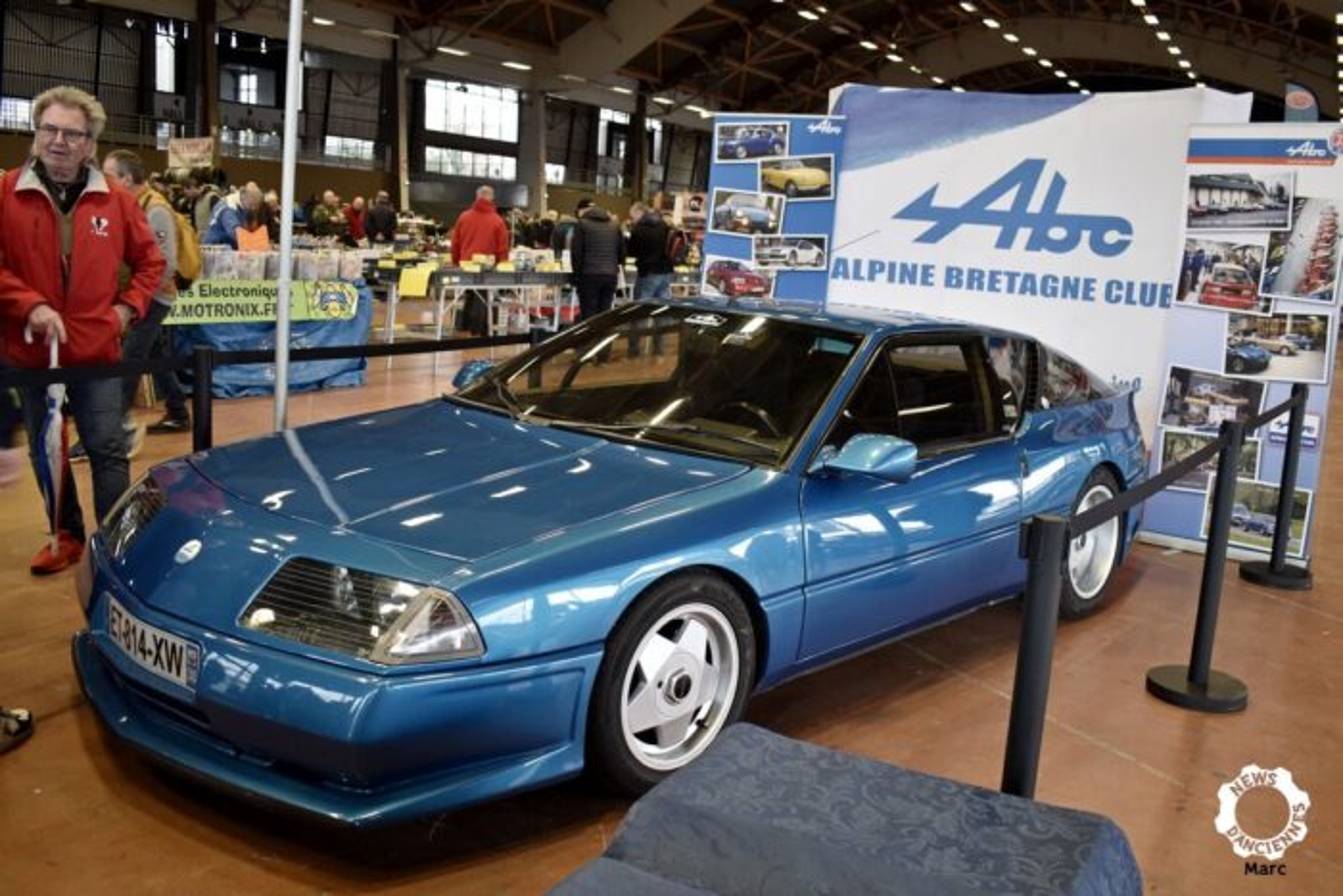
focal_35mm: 30
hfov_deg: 61.9
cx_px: 672
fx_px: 1119
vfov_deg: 43.6
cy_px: 448
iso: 250
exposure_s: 1/30
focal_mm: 20
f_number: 3.8
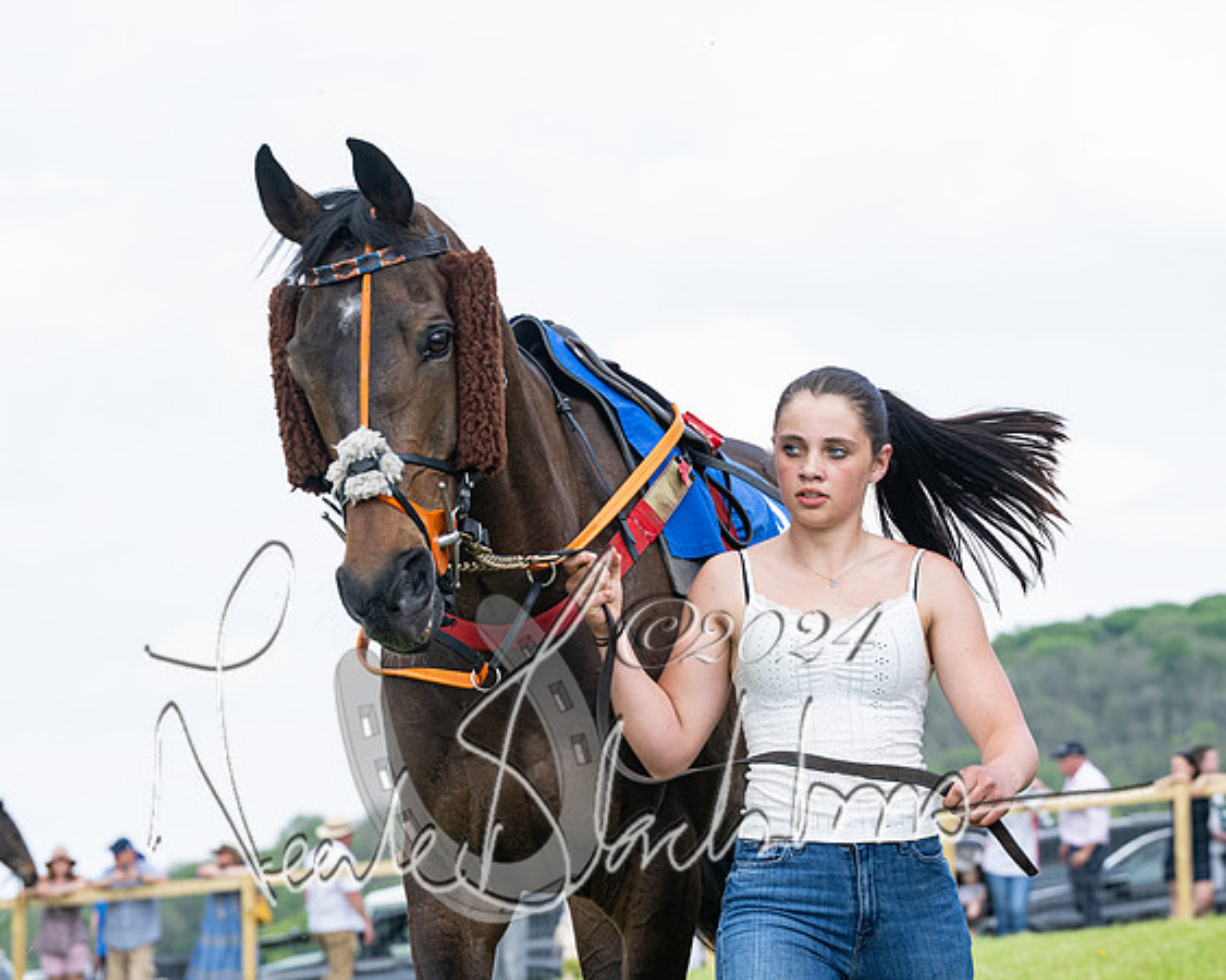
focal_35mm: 154
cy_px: 437
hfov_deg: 12.5
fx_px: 5587
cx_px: 742
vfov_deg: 10.0
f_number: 5
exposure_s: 1/1250
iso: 400
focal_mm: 82
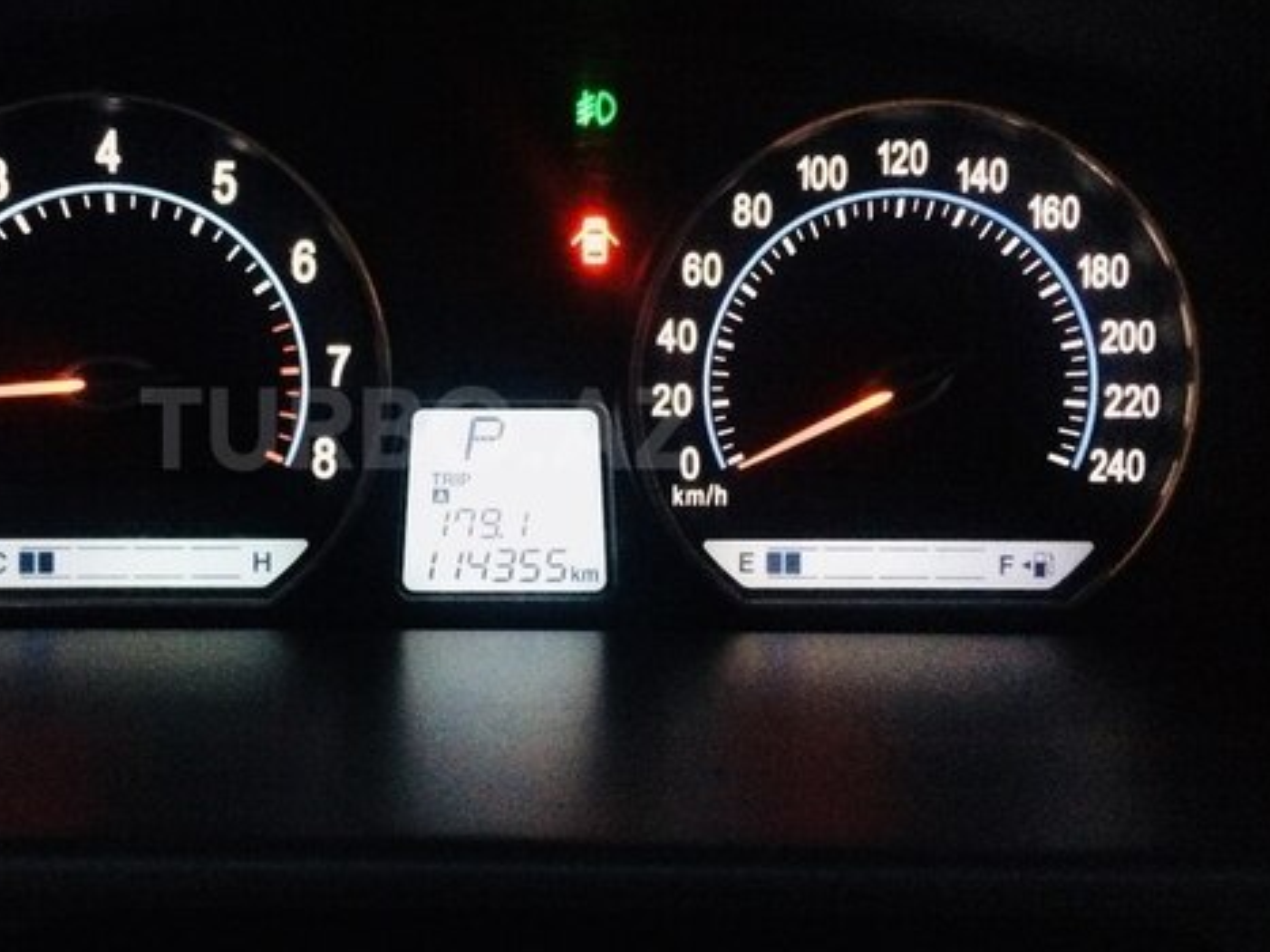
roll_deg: -3.2
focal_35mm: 41
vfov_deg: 35.1
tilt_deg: -22.9
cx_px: 419
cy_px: 428
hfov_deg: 45.1
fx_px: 1504
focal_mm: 4.15
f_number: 2.2
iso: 500
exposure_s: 1/17
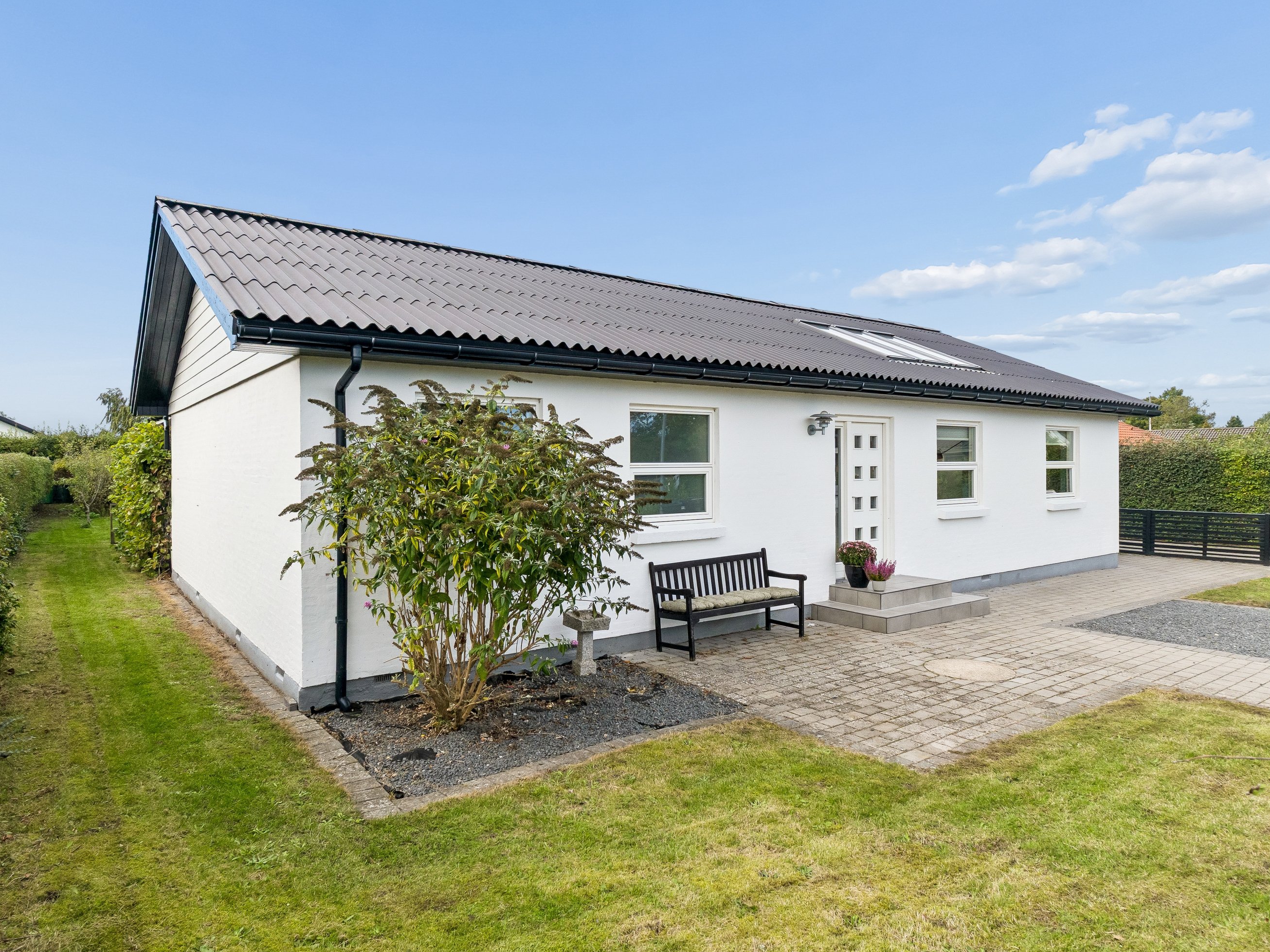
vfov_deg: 62.1
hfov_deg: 77.5
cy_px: 477
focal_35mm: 22
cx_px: 597
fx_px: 791
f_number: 8
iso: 250
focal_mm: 13
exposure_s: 1/500
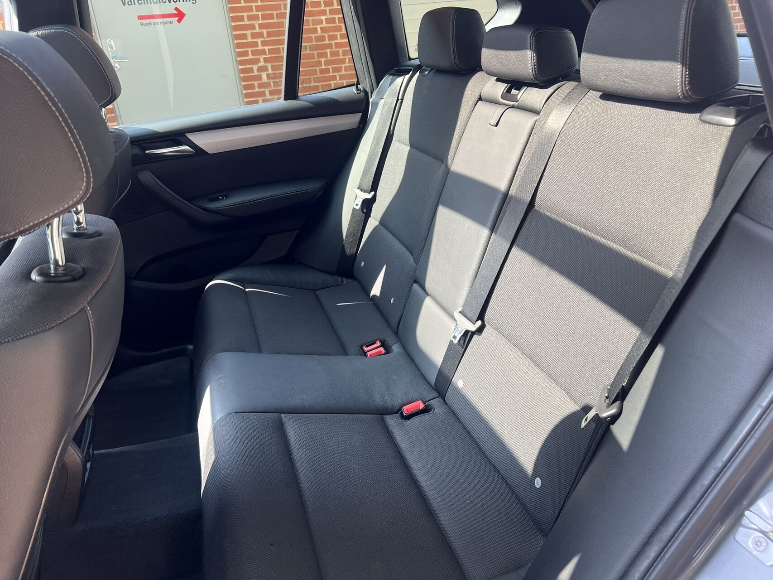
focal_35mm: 26
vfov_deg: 53.1
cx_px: 386
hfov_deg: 67.3
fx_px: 581
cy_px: 290
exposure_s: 1/121
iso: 80
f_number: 1.5
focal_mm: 5.7
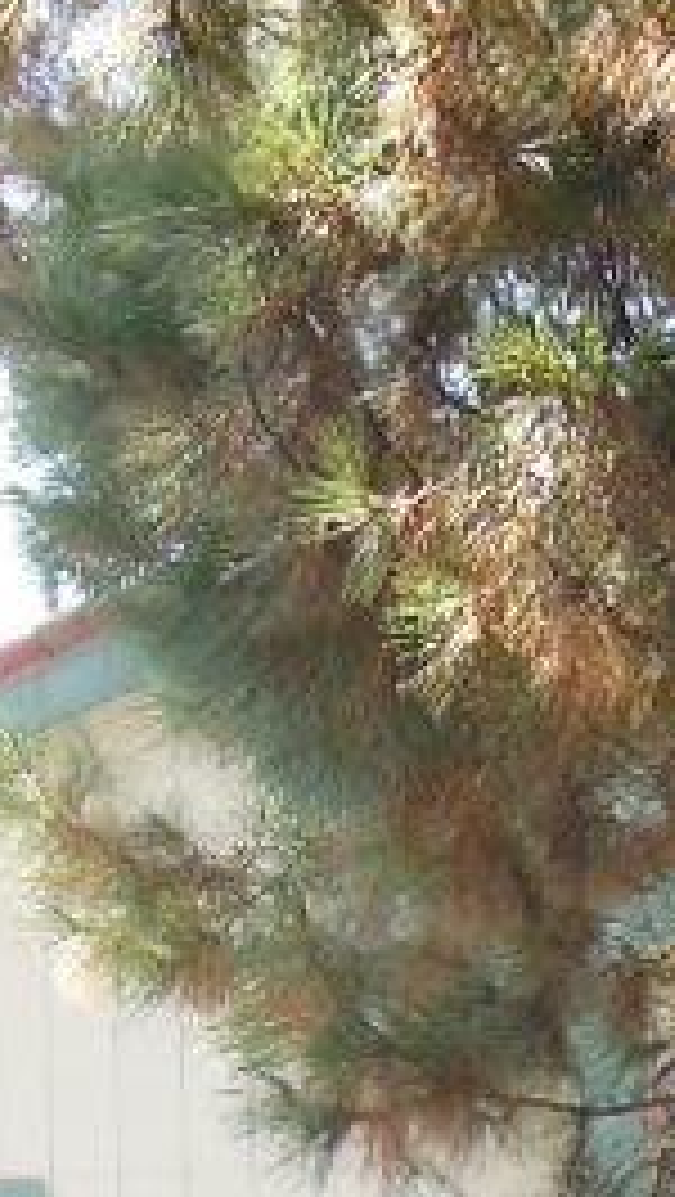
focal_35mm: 216
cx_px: 990
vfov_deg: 9.5
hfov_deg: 5.6
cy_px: 2097
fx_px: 6860
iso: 125
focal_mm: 6
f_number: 3.5
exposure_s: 1/100
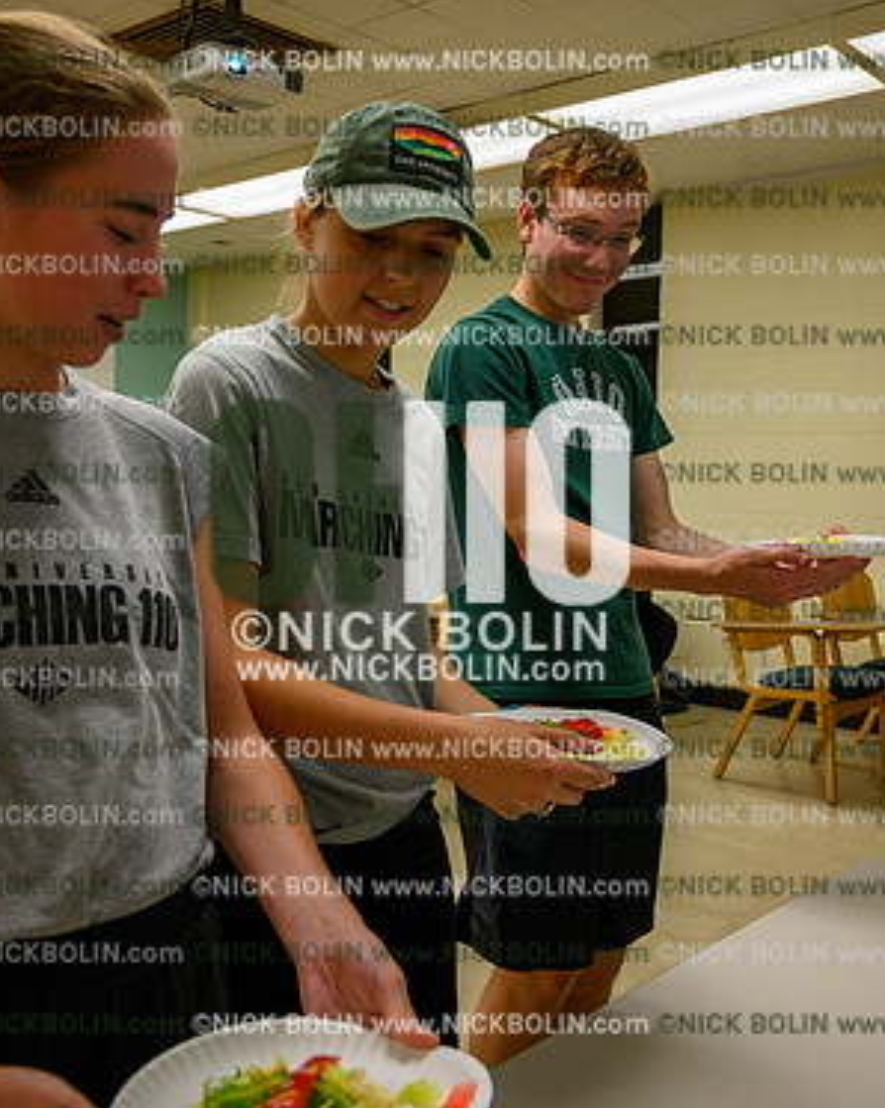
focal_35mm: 35
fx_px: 1147
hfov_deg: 42.2
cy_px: 541
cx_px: 419
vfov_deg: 51.6
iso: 1600
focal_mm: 24
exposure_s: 1/400
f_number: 4.5
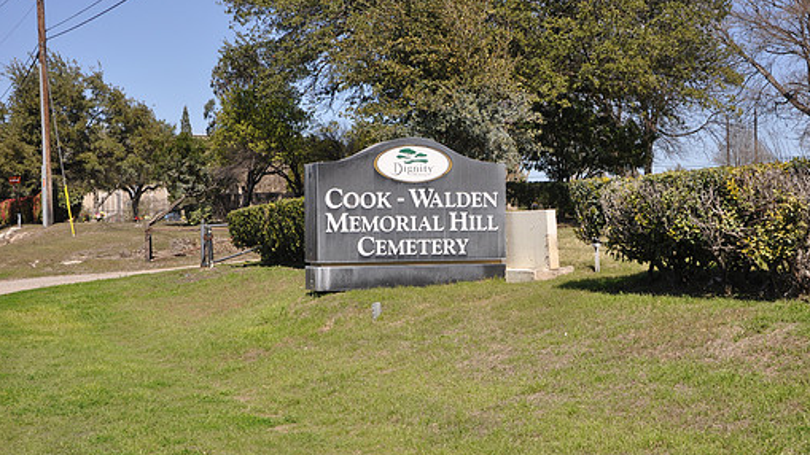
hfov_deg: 31.0
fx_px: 1460
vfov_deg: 17.7
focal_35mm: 68
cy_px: 235
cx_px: 444
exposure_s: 1/200
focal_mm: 38
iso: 200
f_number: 7.1
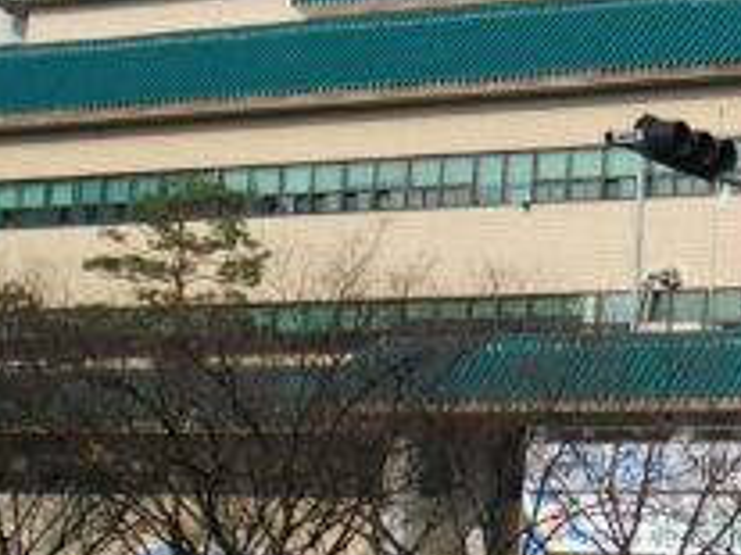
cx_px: 1052
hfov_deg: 14.3
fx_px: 2781
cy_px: 326
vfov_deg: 11.4
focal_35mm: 130
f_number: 7.8
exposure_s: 1/160
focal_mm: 6.3
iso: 64
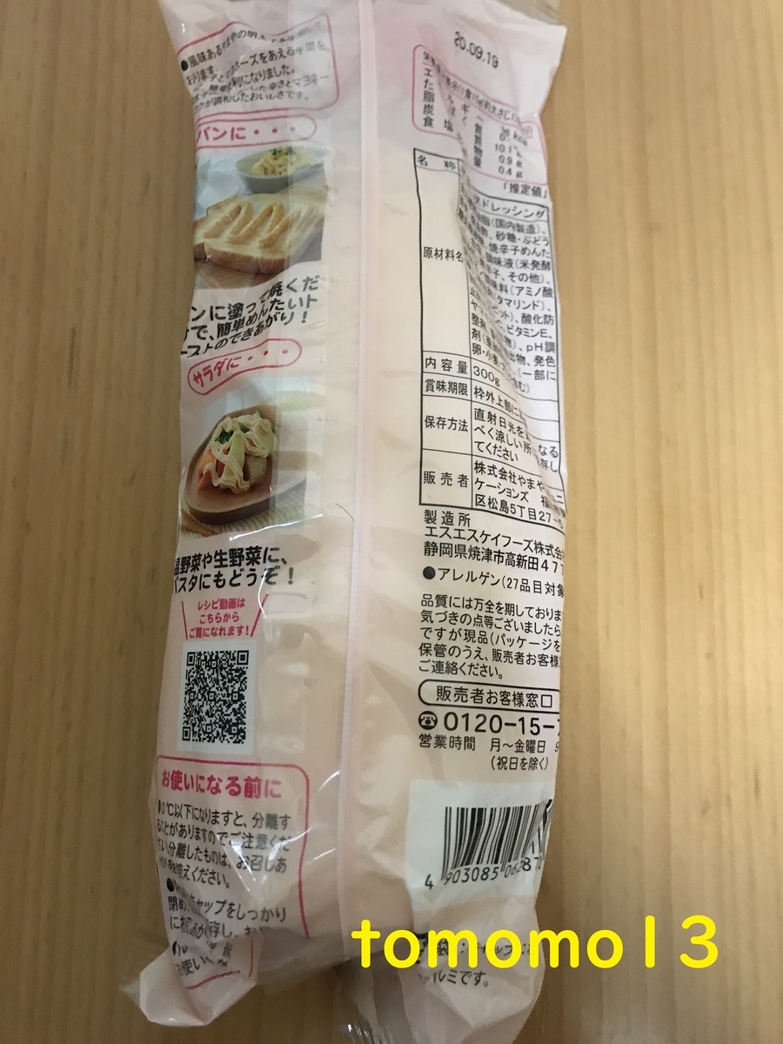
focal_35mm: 28
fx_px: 844
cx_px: 392
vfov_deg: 63.4
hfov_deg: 49.7
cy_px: 522
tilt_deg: -80.5
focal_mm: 3.99
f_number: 1.8
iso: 100
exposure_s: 1/8
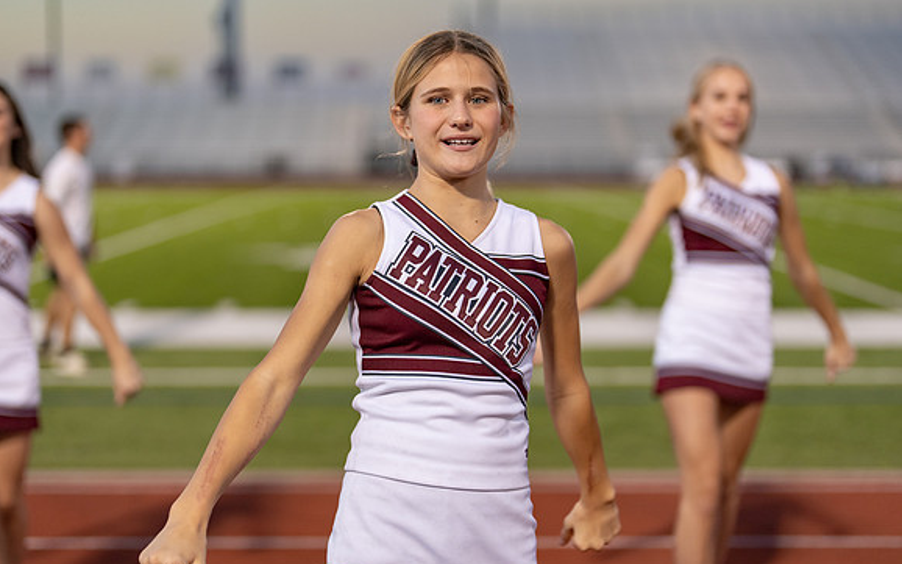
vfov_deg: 20.0
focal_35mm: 65
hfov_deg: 31.5
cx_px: 438
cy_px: 279
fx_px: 1598
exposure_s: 1/1000
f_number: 1.2
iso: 400
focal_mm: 50
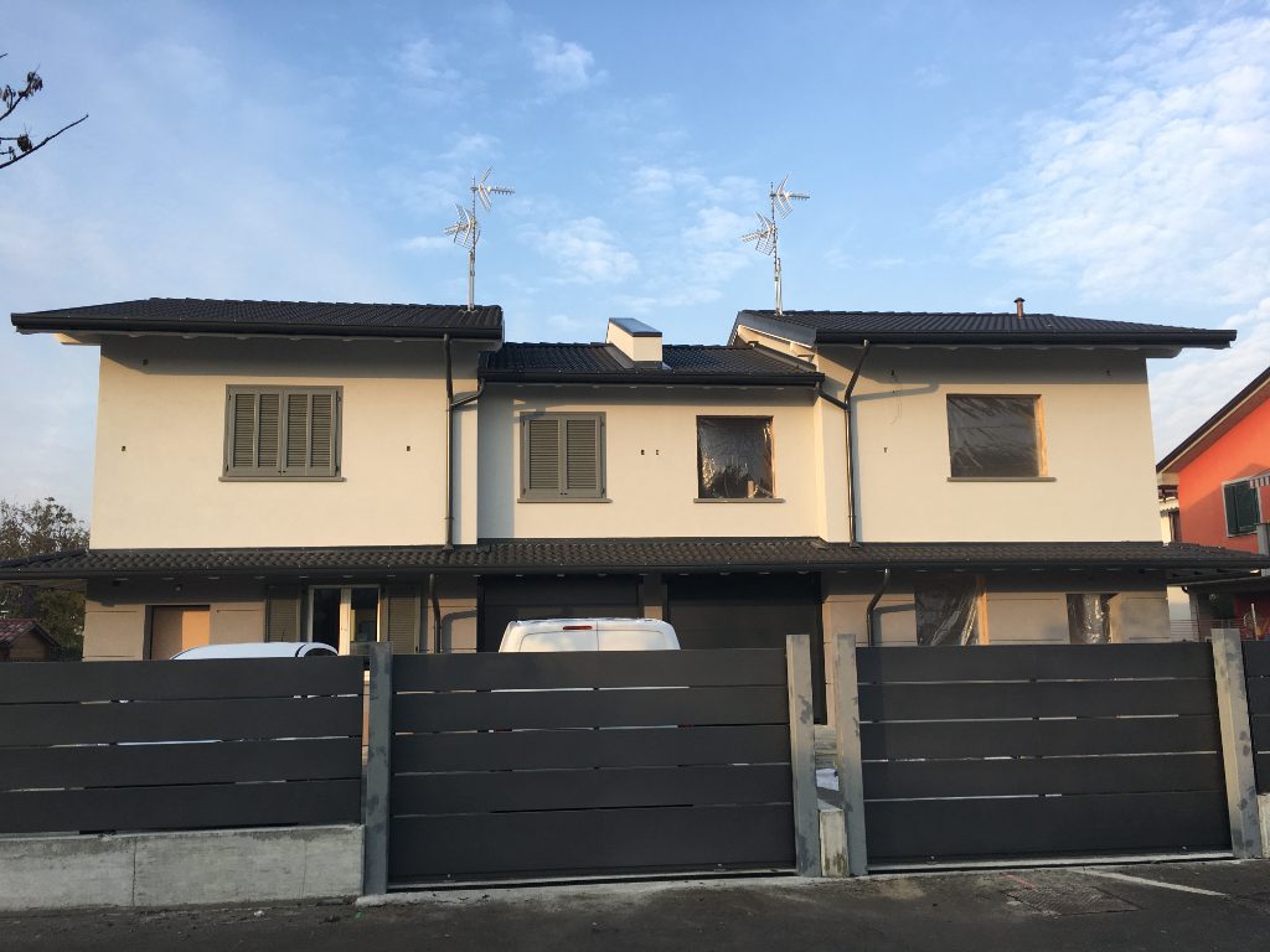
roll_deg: +1.0
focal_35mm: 29
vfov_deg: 48.2
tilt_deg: +8.9
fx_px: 1064
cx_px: 635
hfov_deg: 61.7
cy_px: 476
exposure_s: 1/444
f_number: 2.2
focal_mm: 4.15
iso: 25
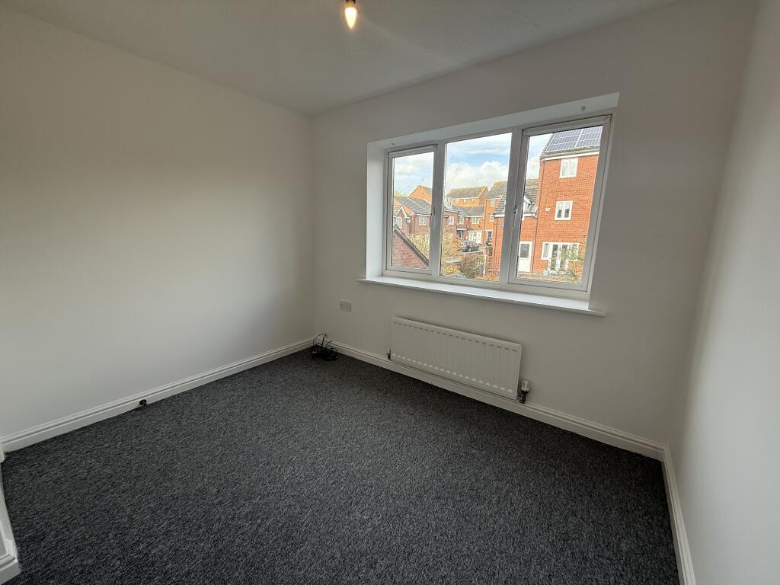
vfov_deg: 85.7
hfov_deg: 102.1
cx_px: 390
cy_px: 292
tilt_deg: -10.5
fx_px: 315
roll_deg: -0.4
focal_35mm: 14
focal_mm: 2.22
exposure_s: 1/240
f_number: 2.2
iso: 64
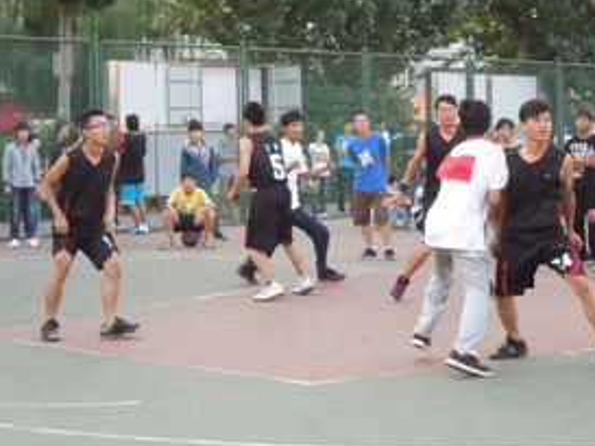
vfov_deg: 17.7
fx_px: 1427
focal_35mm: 83
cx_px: 349
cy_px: 151
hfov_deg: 23.5
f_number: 4.2
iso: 3200
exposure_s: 1/640
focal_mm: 9.8
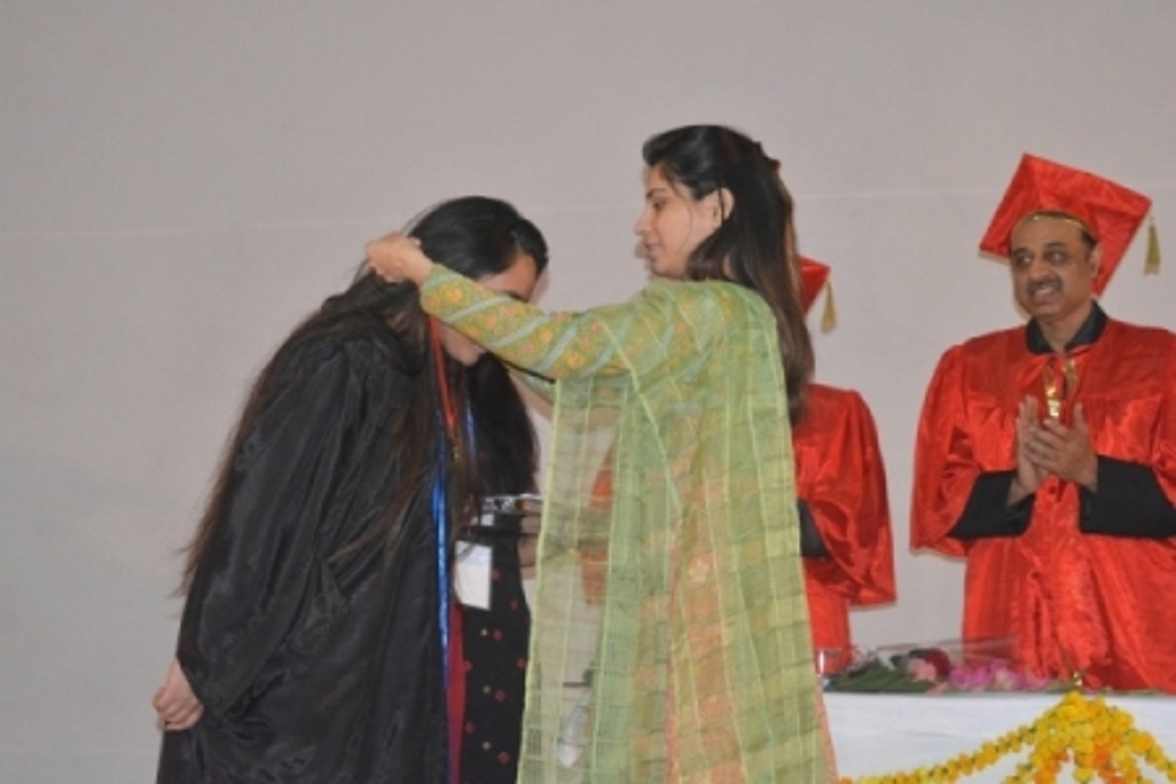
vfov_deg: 16.6
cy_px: 392
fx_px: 2695
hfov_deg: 24.6
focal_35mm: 82
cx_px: 588
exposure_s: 1/60
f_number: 5.6
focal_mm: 55
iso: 3200
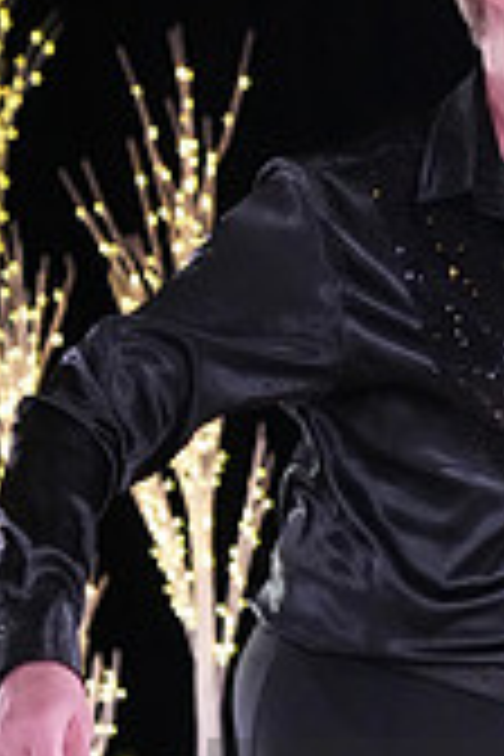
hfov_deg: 4.3
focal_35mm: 315
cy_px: 891
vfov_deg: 6.5
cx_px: 830
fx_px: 6614
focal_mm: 91
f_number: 5
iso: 8000
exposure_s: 1/400
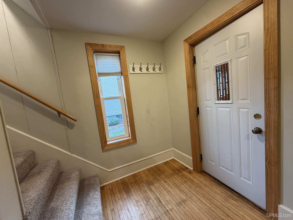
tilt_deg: -5.4
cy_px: 110
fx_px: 119
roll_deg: +6.2
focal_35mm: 14
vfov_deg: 85.7
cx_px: 146
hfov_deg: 102.1
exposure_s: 1/60
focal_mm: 2.22
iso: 200
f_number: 2.2
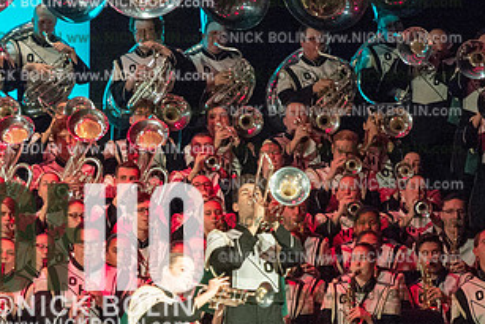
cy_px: 258
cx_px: 92
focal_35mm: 415
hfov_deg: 5.0
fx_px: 5593
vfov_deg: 3.3
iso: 8000
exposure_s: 1/320
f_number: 5.6
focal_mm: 220
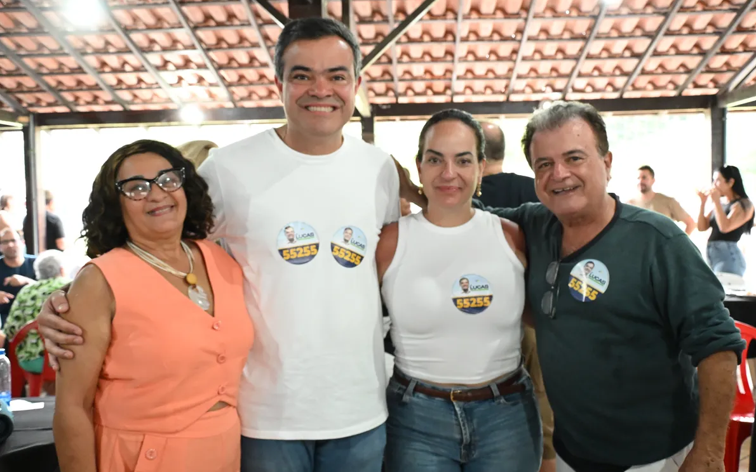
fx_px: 762
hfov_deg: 52.7
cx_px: 381
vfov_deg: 34.4
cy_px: 228
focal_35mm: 37
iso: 5000
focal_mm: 24
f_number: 5
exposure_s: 1/100
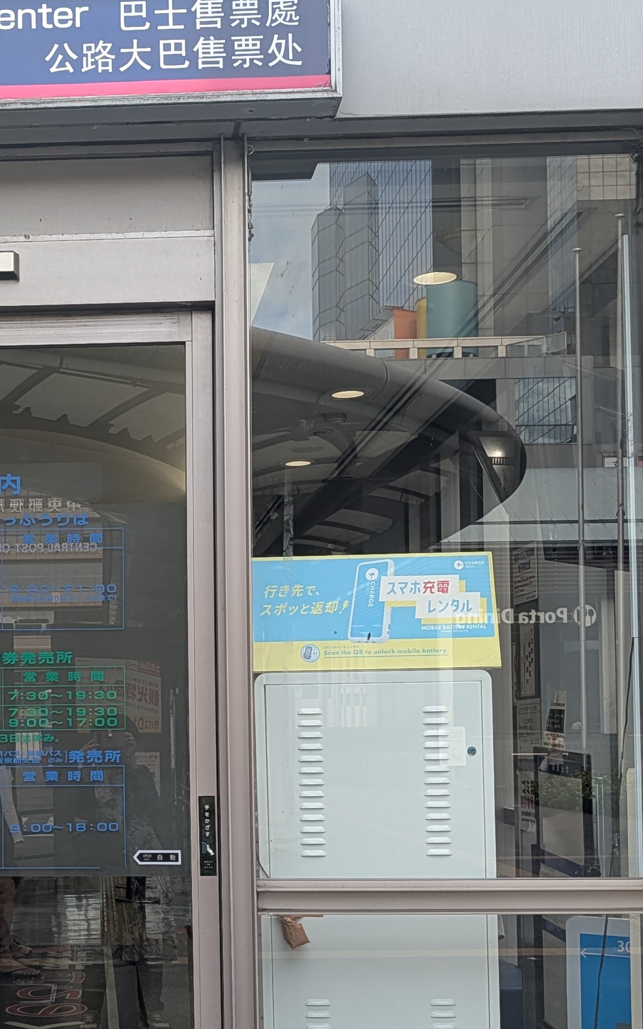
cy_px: 652
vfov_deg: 37.3
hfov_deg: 23.1
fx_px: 1514
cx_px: 22
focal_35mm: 54
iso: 85
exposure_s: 1/415
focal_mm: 6.9
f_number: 1.68
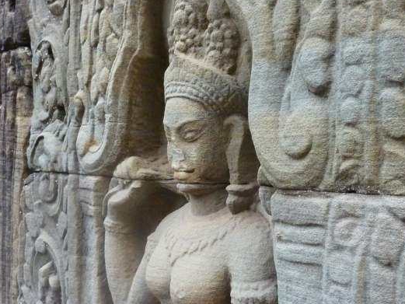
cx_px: 204
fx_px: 503
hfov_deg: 43.8
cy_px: 189
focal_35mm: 43
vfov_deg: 33.5
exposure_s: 1/30
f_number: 3.3
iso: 400
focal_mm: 4.1
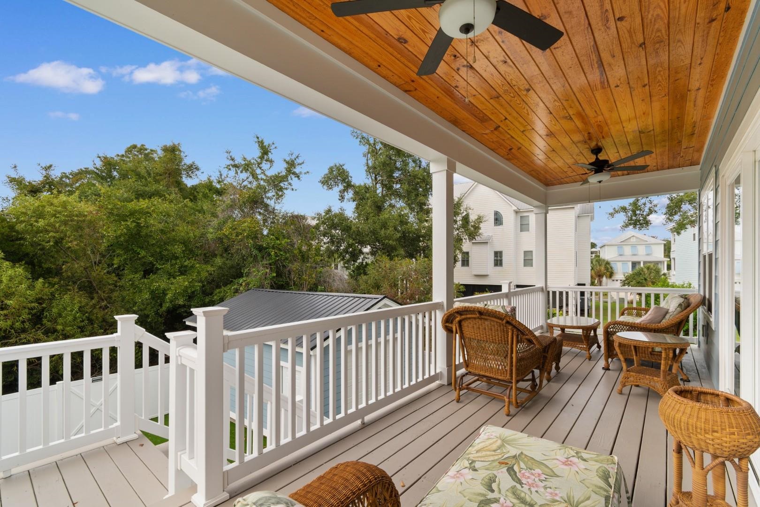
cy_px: 254
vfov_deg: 77.3
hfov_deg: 100.4
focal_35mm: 15
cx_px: 380
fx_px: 317
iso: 100
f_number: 6.3
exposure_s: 1/160
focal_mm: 10
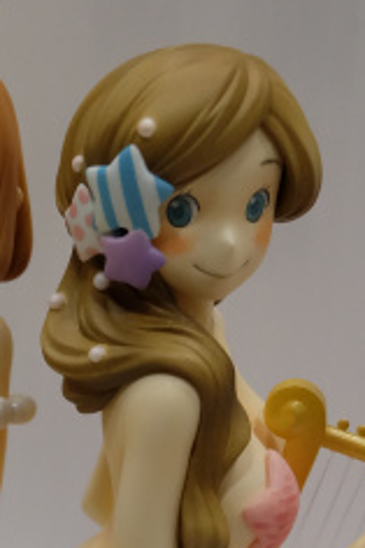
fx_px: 2269
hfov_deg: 9.0
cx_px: -108
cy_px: 611
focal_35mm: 149
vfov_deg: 13.5
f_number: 4.7
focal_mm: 29.5
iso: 1600
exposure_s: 1/125
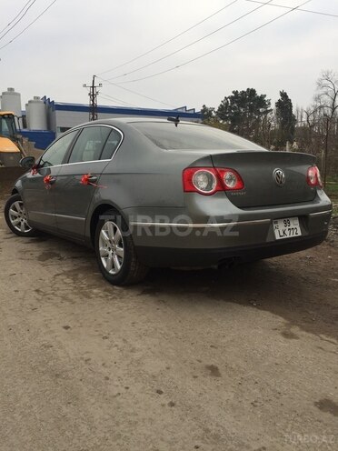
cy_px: 226
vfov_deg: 61.7
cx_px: 169
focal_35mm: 29
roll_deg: +0.3
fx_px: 378
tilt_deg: -7.7
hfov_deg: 48.2
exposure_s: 1/534
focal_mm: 4.15
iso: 32
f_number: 2.2
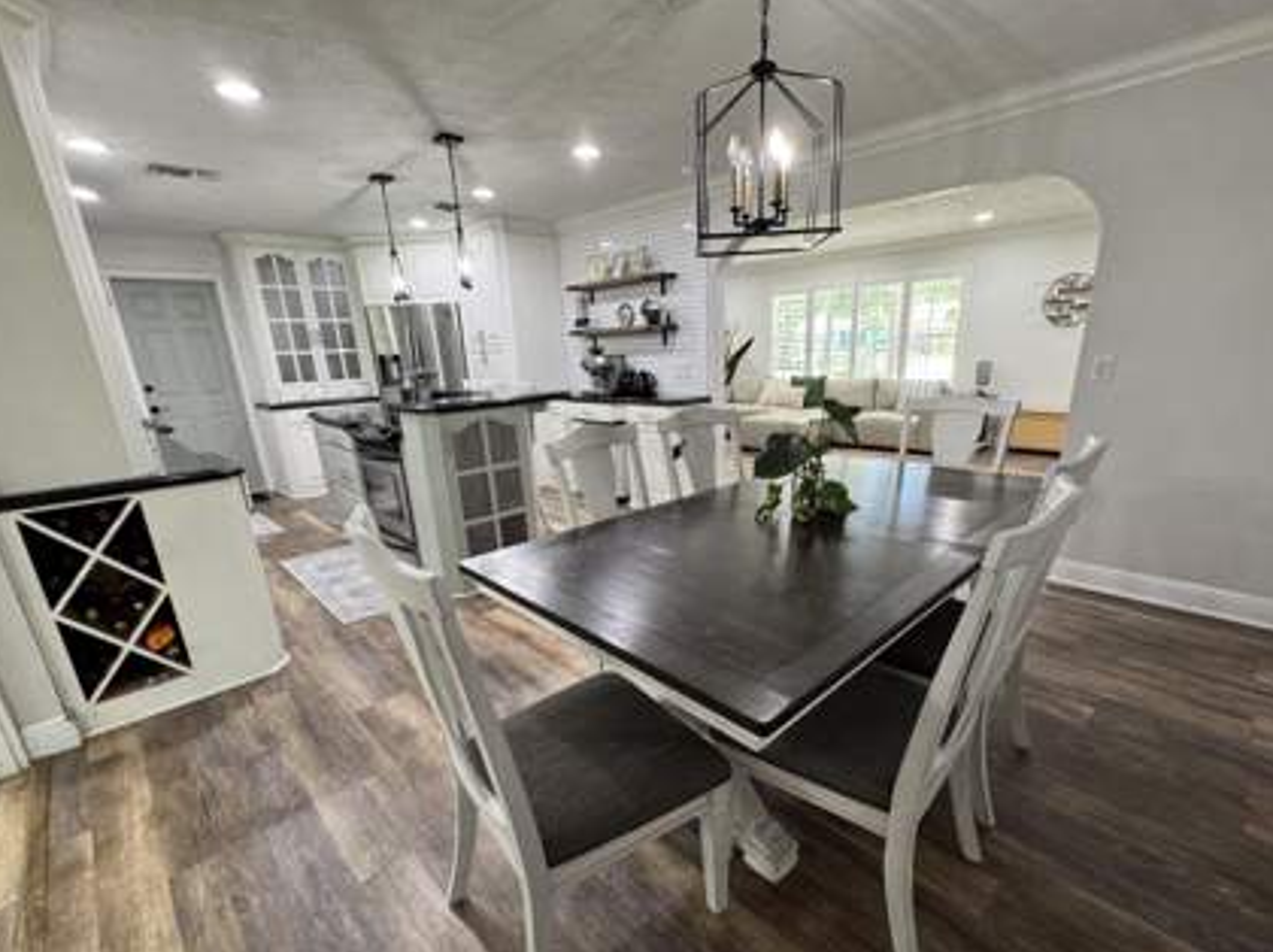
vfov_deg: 77.6
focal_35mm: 16
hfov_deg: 94.5
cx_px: 658
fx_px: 588
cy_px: 535
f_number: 2.2
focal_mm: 2.22
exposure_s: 1/60
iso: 250
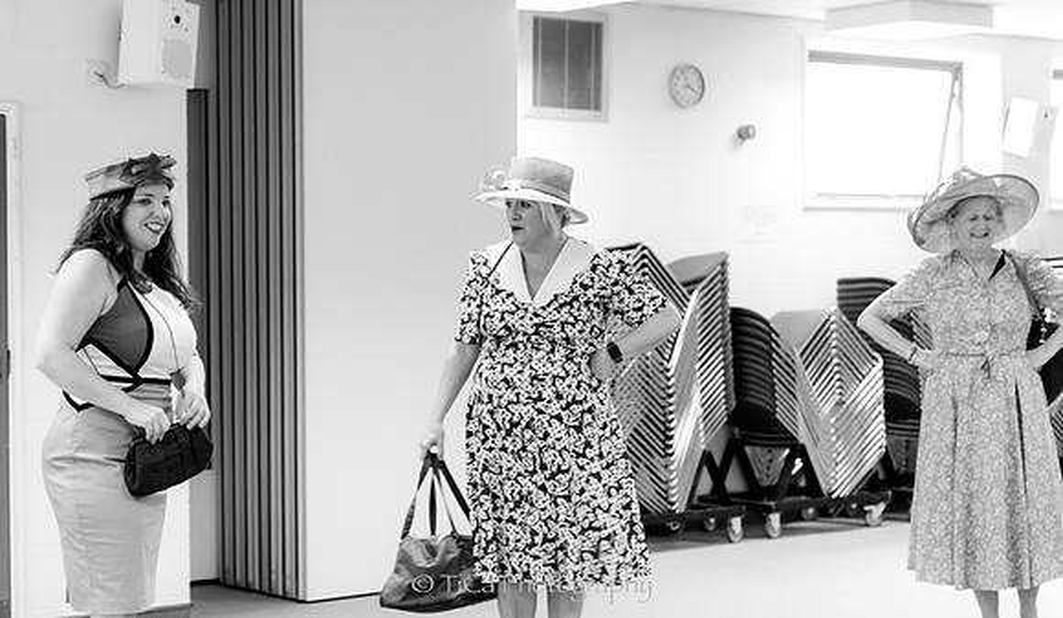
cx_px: 523
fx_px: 2138
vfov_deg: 16.4
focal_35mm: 75
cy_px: 283
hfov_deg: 27.9
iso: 1000
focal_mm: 70
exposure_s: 1/50
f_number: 2.8
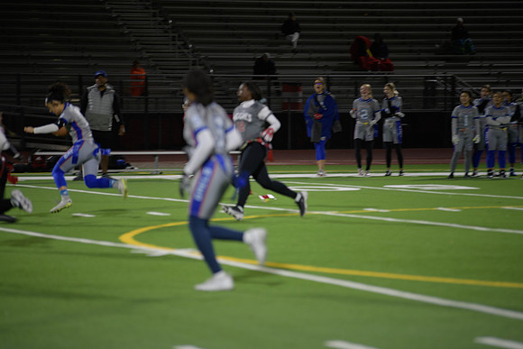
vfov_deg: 6.9
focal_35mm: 200
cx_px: 262
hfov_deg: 10.3
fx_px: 2906
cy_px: 174
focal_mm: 200
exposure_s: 1/200
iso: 720
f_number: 2.8
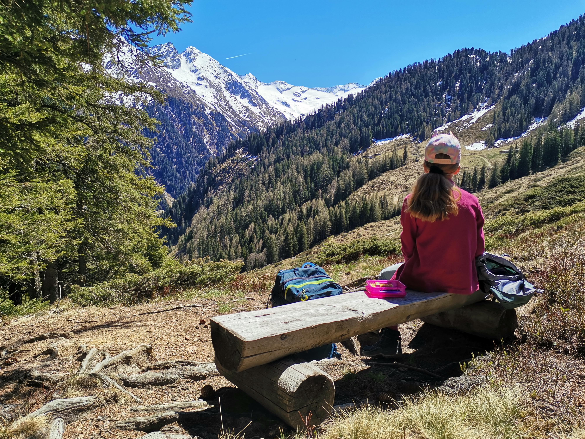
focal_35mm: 26
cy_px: 220
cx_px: 292
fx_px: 439
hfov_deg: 67.3
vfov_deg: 53.1
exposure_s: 1/2079
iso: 50
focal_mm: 4.75
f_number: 1.8
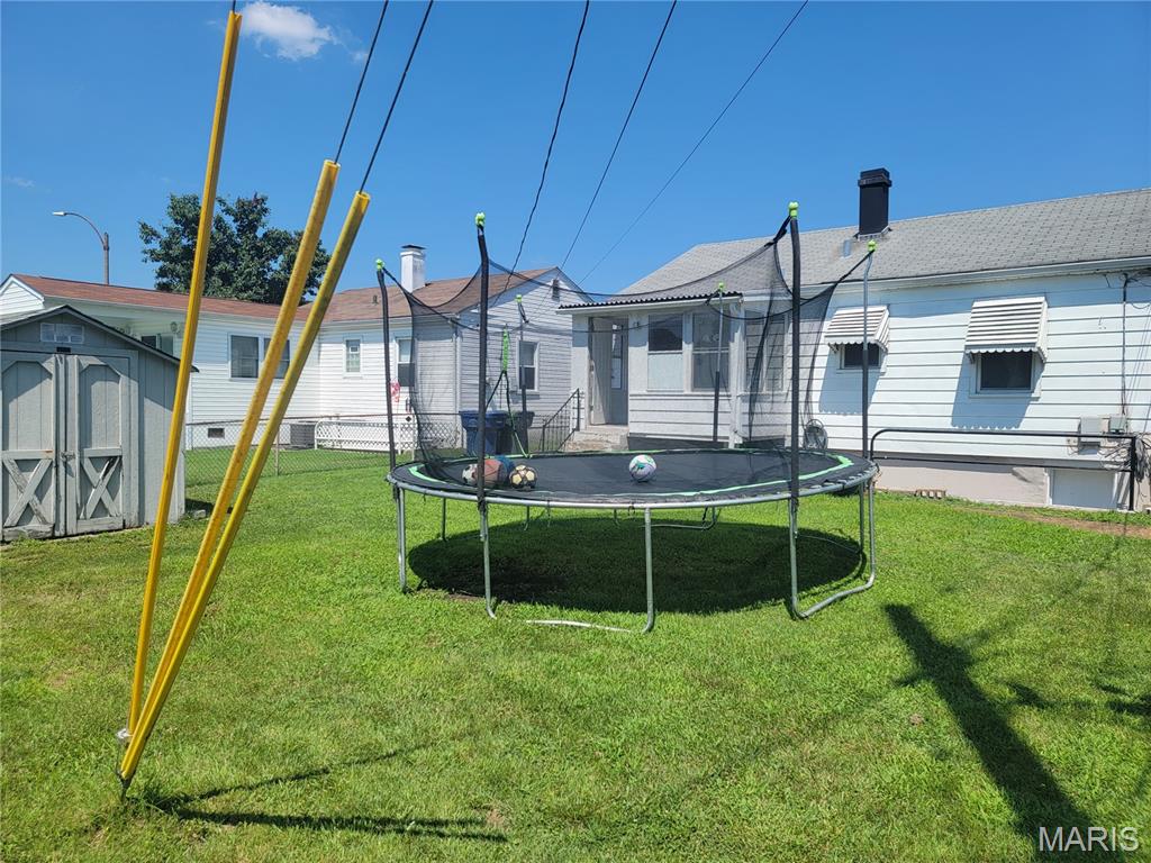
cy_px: 432
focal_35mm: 24
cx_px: 576
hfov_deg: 71.6
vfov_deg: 56.8
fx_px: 798
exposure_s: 1/1064
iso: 16
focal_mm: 6.7
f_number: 1.8
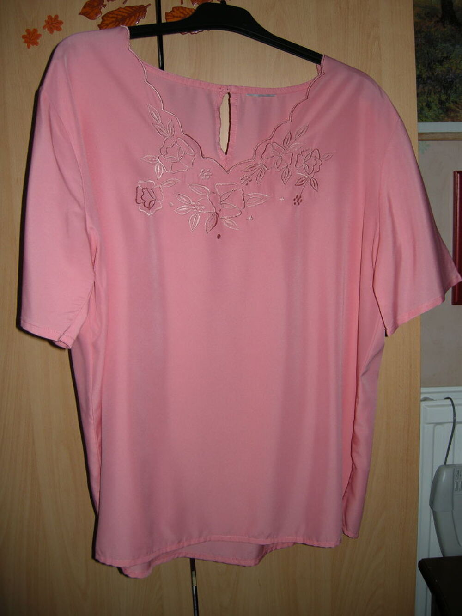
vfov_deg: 52.6
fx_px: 623
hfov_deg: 40.7
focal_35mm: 35
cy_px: 308
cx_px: 231
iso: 64
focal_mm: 7.5
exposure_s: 1/60
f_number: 2.7
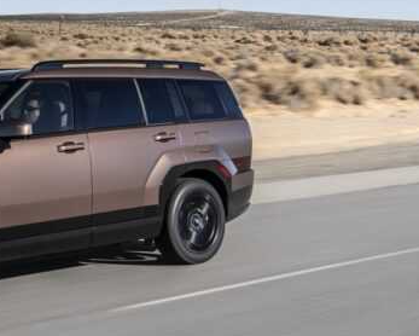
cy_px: 108
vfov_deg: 18.5
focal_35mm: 83
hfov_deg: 22.1
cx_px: -8
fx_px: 1030
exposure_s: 1/40
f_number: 9
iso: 31
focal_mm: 40
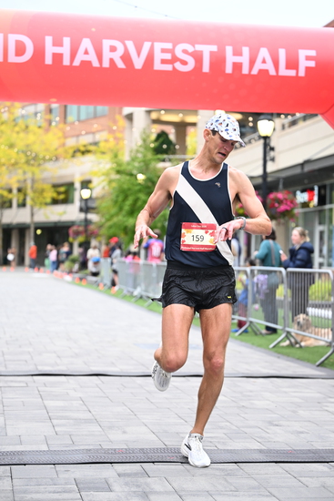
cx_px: 167
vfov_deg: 28.1
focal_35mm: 72
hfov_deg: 18.9
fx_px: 1001
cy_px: 250
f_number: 2.8
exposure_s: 1/800
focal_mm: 72
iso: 1600
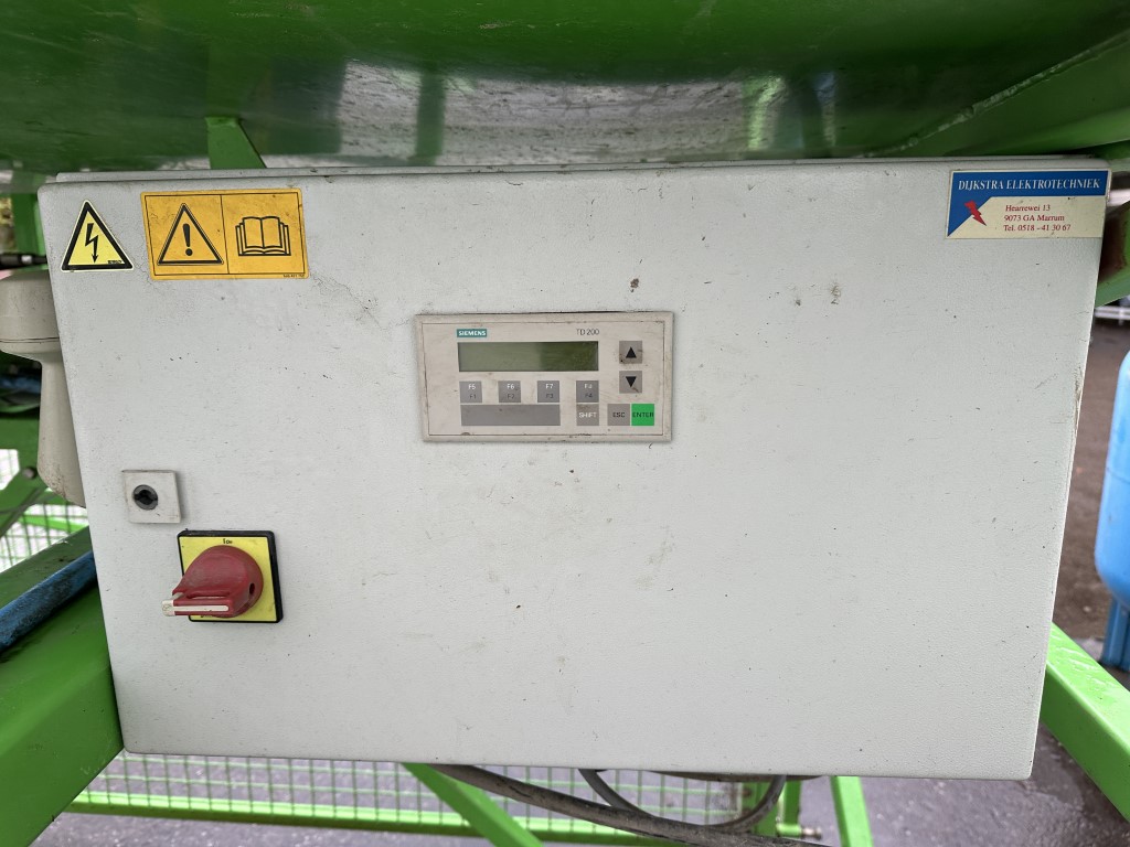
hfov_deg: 71.6
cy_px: 424
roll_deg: +0.7
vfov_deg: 56.8
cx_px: 565
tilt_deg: -10.5
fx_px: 783
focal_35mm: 24
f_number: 1.78
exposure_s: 1/121
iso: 160
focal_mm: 6.86
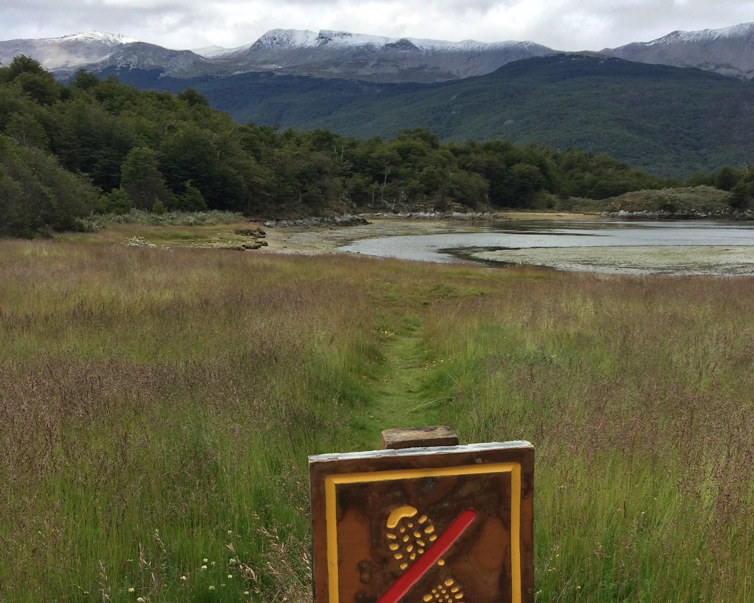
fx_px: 937
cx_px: 416
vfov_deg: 35.1
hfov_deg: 43.8
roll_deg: +1.1
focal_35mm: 42
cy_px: 434
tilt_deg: -11.7
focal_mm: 4.15
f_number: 2.2
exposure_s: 1/1642
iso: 32
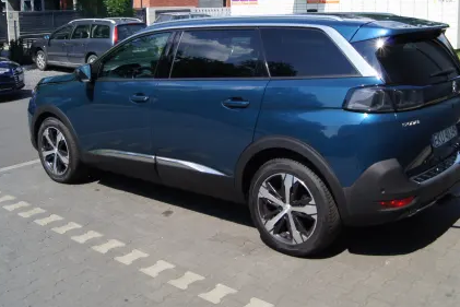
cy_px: 96
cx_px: 268
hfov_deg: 47.2
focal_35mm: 41
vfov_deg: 32.3
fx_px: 524
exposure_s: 1/80
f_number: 11
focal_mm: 18
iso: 100
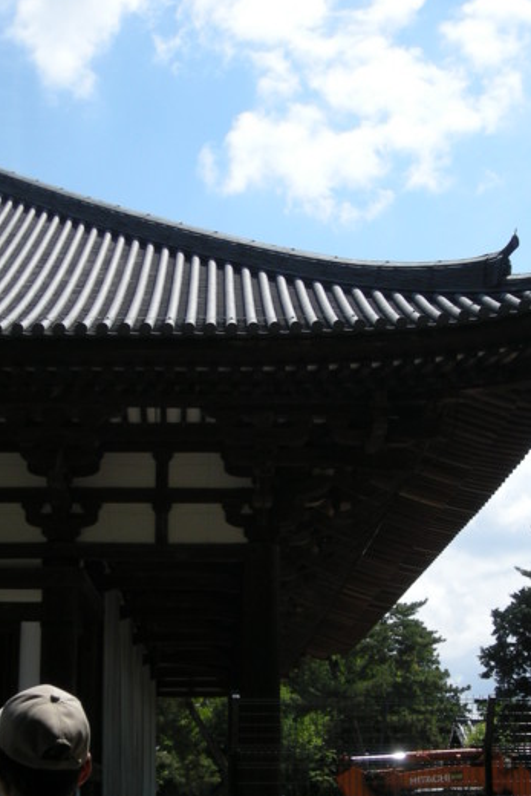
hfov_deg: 24.2
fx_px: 1238
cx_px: 259
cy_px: 476
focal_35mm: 56
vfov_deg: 35.5
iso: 50
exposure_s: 1/309
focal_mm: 5.7
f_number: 5.7
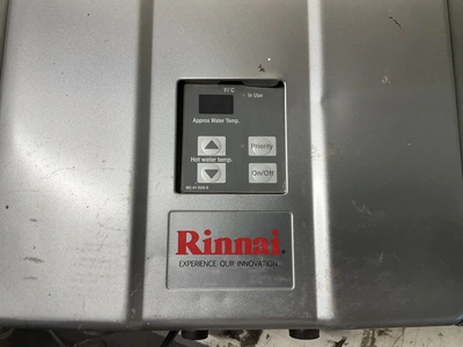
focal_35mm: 29
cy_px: 174
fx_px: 388
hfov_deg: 61.7
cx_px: 232
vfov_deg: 48.2
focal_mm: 3
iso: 50
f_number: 1.8
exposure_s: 1/120
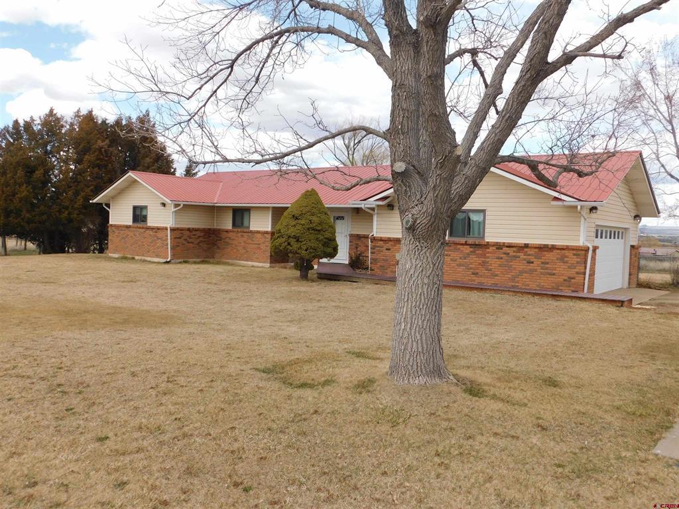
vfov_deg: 46.8
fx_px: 588
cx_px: 340
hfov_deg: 60.0
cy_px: 254
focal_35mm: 30
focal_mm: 5.3
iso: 125
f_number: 3.2
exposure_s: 1/800
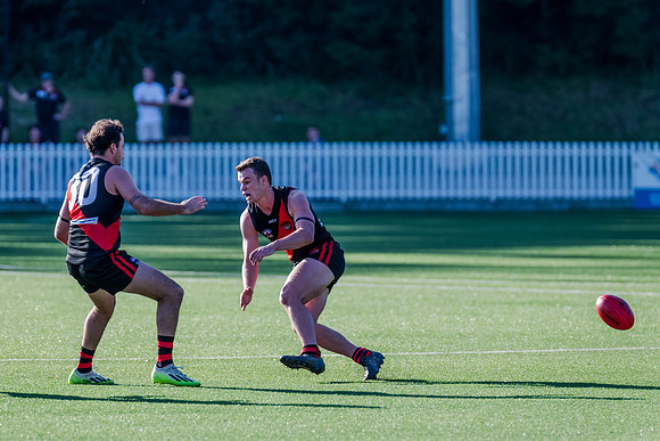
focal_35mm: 469
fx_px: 8600
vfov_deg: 2.9
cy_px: 229
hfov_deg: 4.4
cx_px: 293
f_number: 6.3
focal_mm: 420
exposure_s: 1/1600
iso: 800
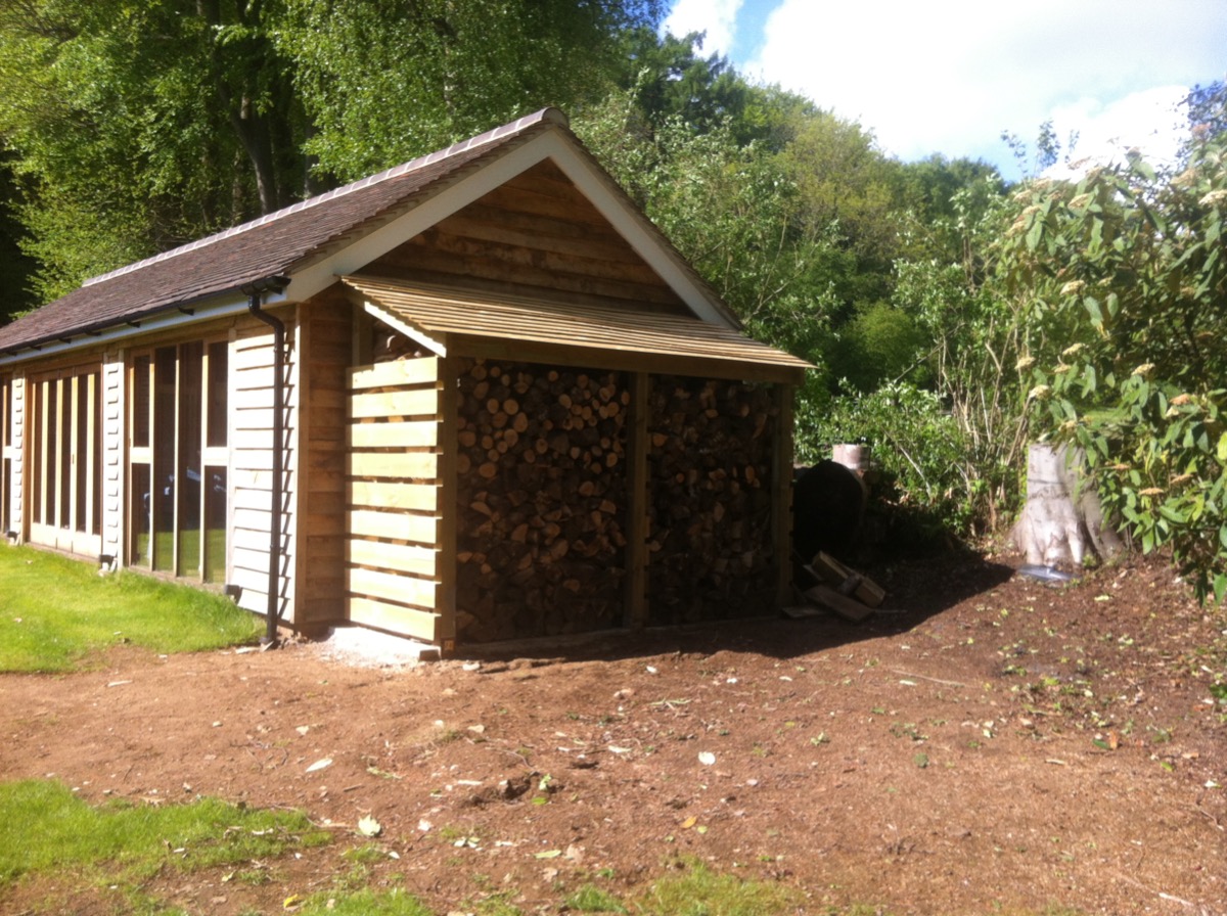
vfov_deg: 40.6
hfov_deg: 52.7
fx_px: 1239
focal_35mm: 35
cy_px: 458
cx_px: 614
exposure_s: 1/569
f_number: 2.8
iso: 80
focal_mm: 3.85
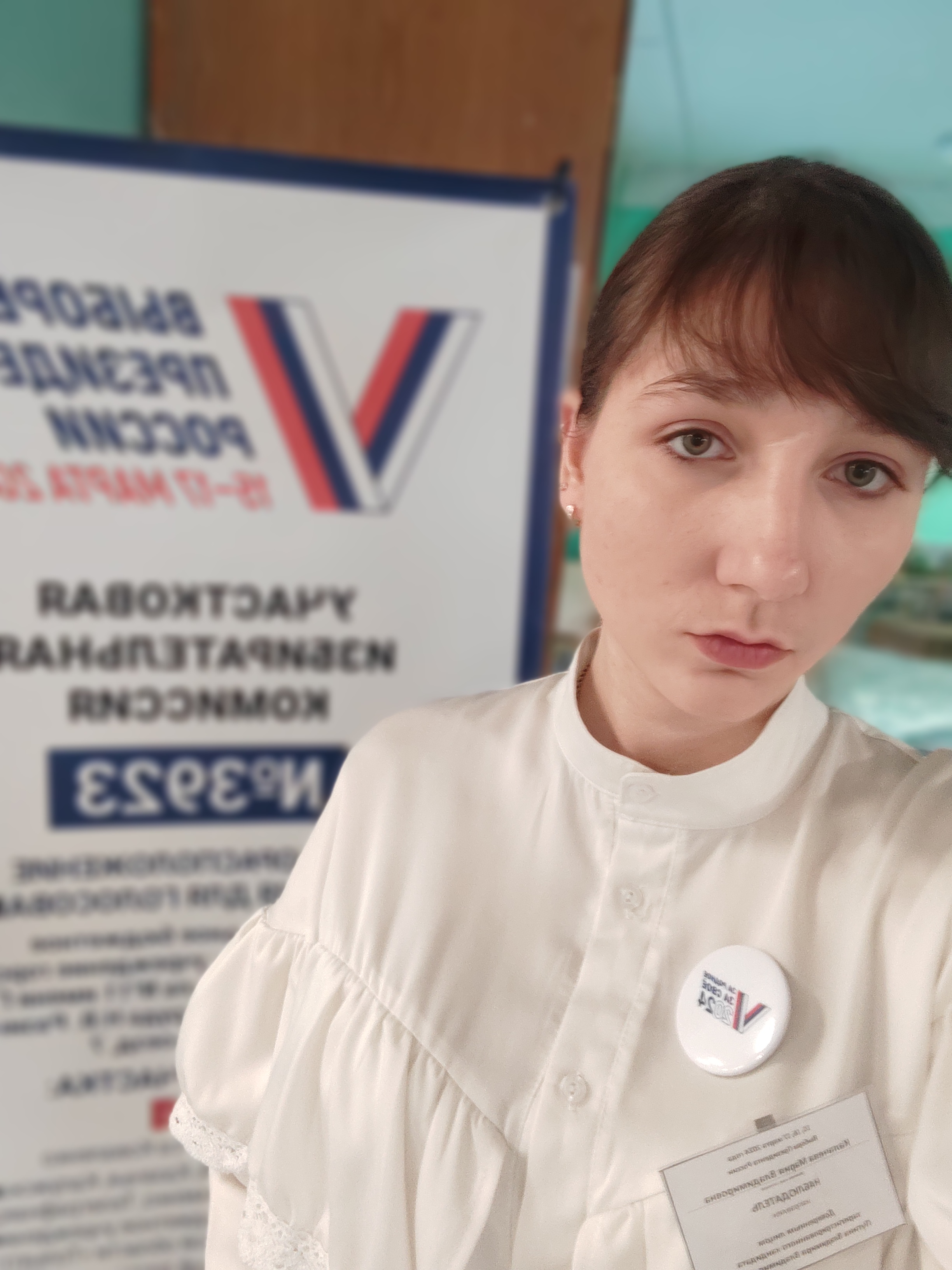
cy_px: 635
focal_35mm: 19
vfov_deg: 84.7
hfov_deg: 68.7
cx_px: 476
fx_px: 697
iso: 1256
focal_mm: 2.87
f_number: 2.2
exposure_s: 1/25
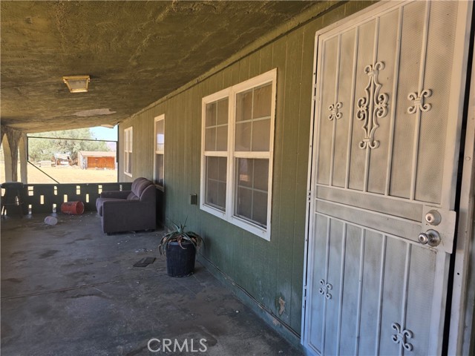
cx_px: 238
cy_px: 178
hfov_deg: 73.9
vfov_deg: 58.9
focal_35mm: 23
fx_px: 316
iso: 80
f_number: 1.7
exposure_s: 1/1493
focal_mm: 6.3
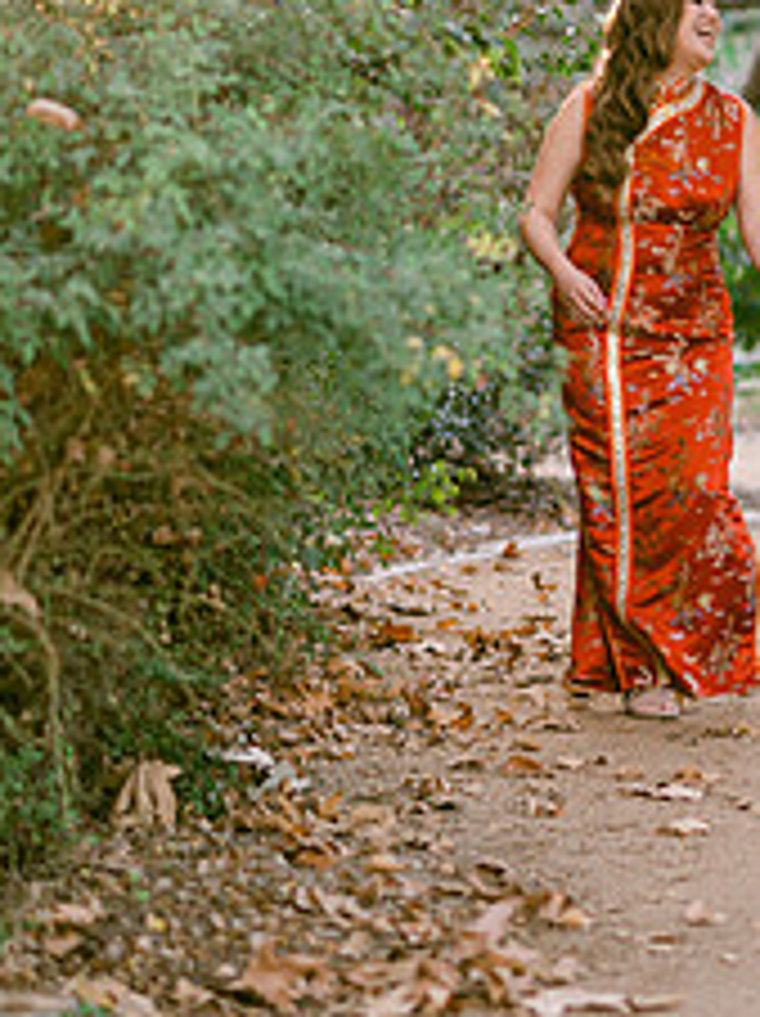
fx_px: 6159
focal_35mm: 210
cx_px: 832
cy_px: 274
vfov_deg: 9.4
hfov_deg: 7.0
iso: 200
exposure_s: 1/200
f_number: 2
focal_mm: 85
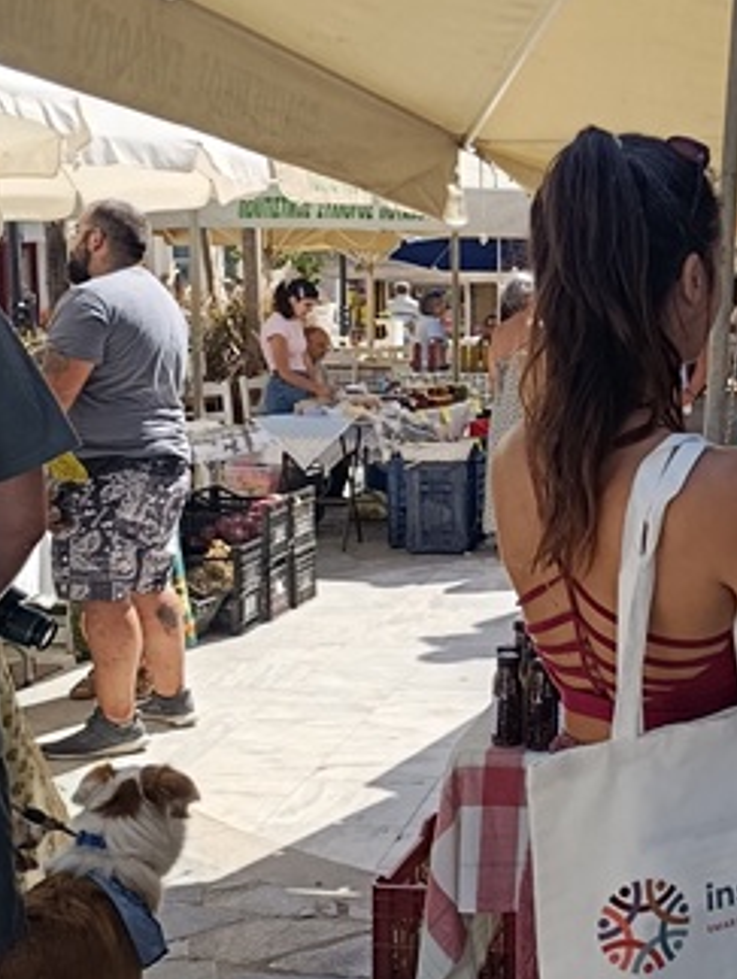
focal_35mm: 57
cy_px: 503
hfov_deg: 24.1
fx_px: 1615
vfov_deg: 33.7
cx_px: 807
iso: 50
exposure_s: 1/300
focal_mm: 6.11
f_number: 1.65
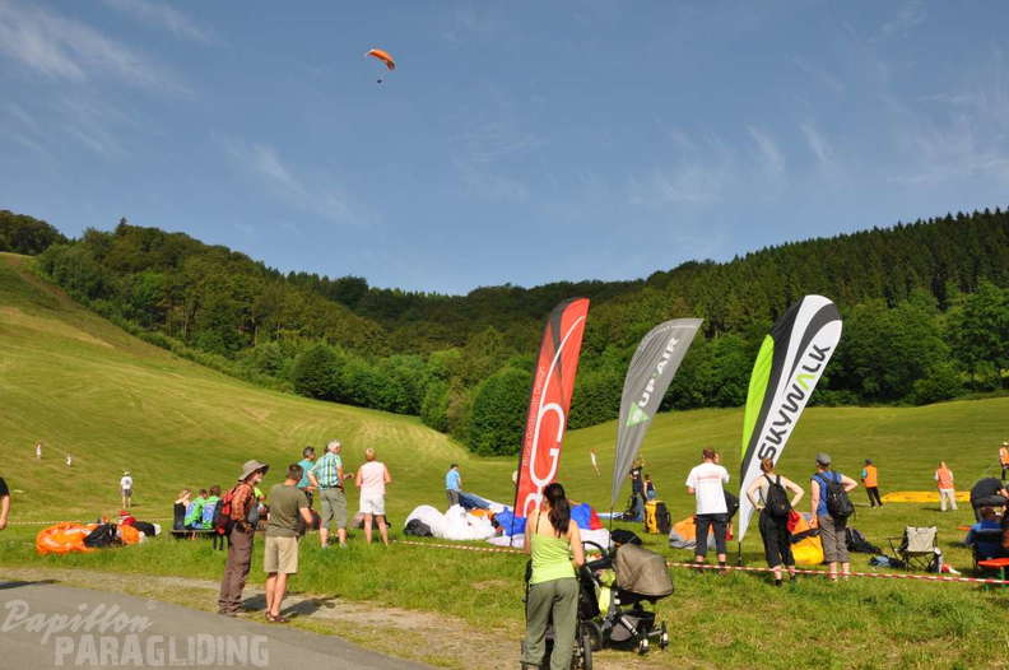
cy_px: 335
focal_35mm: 32
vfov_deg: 41.6
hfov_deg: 59.6
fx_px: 882
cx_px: 504
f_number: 14
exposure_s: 1/200
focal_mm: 21
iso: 200
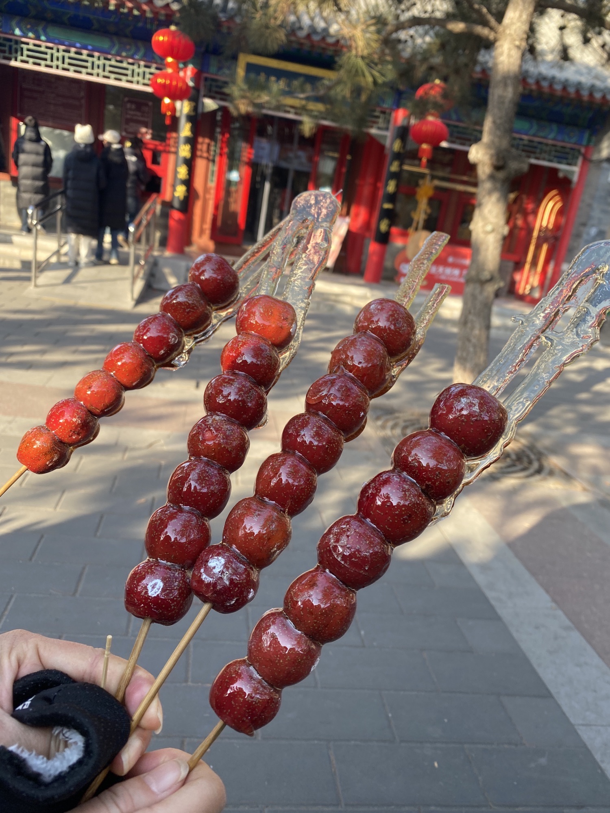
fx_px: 611
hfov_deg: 53.1
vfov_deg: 67.3
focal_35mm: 26
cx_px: 305
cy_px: 406
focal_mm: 4.25
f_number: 1.8
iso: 32
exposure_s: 1/268
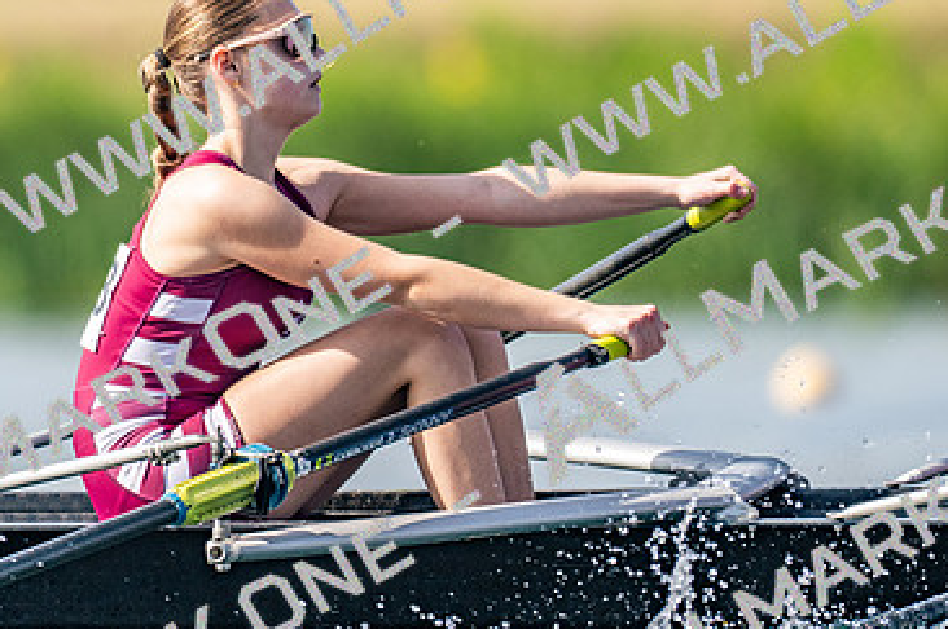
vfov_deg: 1.0
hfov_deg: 1.4
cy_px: 241
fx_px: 37527
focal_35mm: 1427
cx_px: 313
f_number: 4
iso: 180
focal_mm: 600
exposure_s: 1/2500
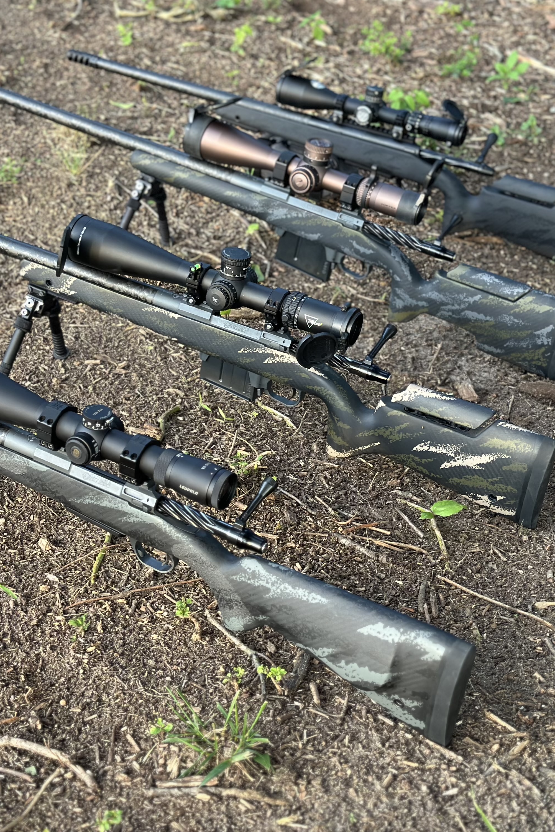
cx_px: 148
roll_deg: -2.1
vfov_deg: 30.1
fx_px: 1549
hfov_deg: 20.2
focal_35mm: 67
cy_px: 414
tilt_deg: -30.2
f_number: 1.78
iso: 125
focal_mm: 6.86
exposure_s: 1/79
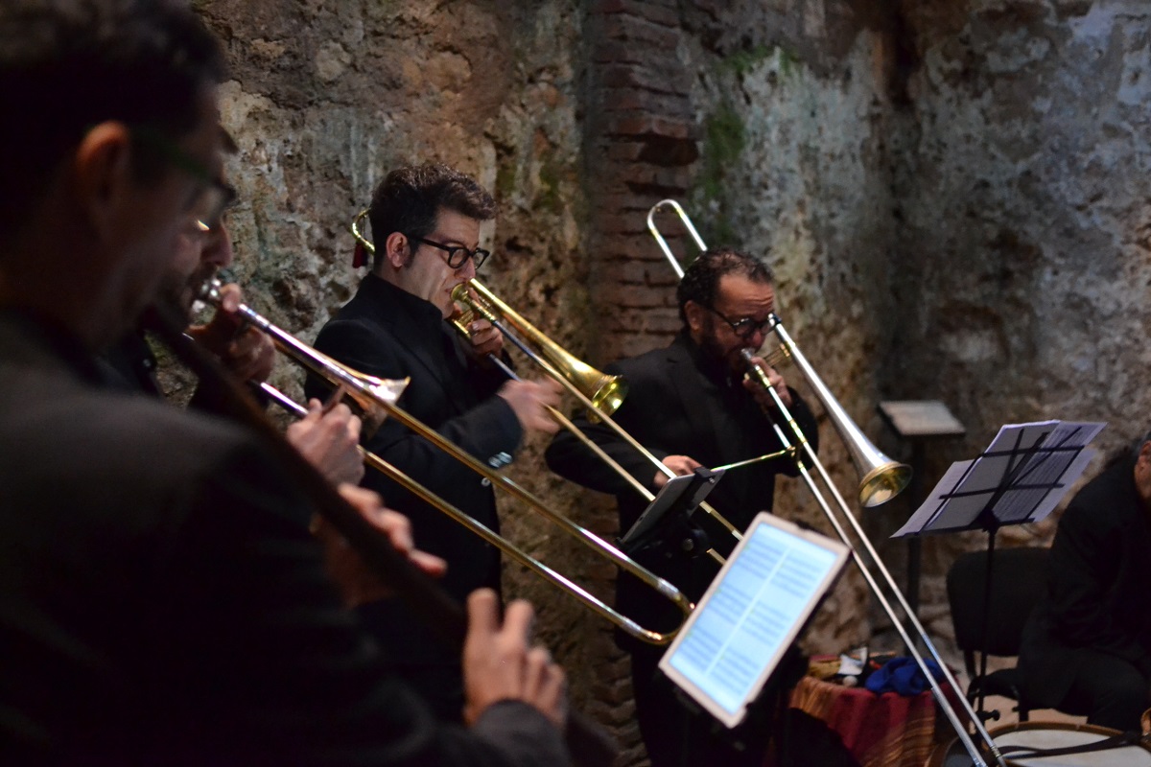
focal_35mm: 52
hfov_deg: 37.9
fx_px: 1678
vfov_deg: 25.8
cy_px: 384
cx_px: 576
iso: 3200
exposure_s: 1/40
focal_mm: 35
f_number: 1.8
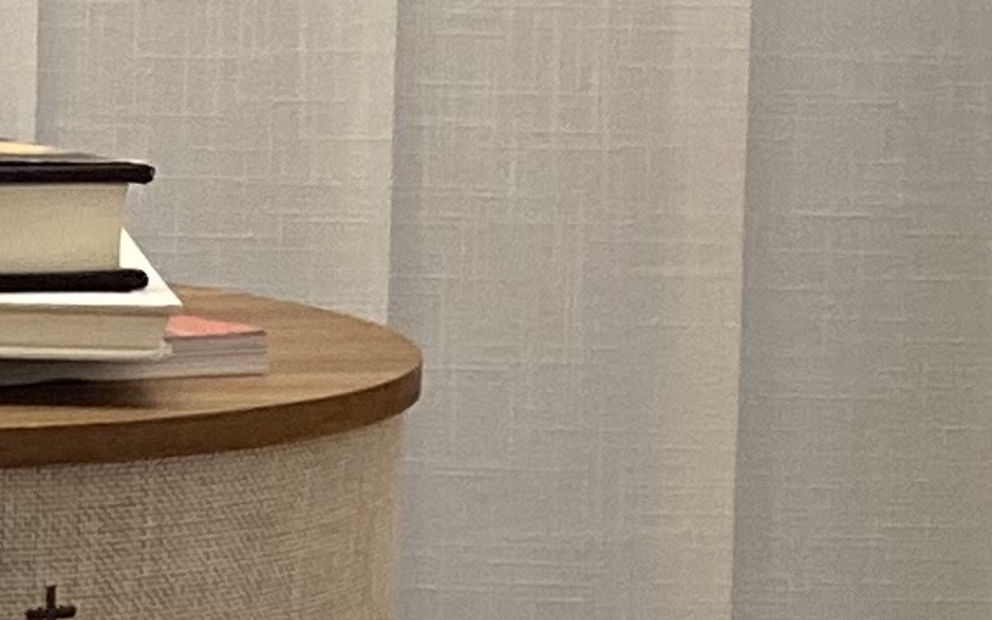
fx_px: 5297
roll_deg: +0.0
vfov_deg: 6.7
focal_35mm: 196
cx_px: -647
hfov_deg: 10.2
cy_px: 350
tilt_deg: -7.8
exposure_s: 1/50
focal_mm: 4.25
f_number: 1.8
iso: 320
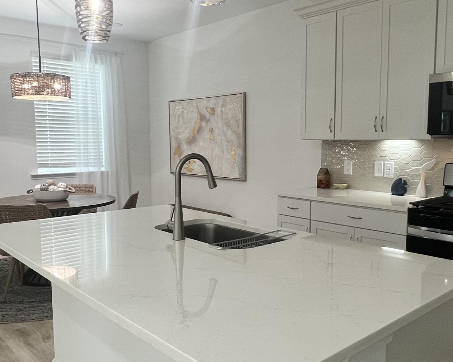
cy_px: 189
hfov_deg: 57.1
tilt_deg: -6.1
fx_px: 416
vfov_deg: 47.1
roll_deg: +0.2
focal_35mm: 31
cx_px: 249
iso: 250
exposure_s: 1/120
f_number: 1.8
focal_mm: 1.57
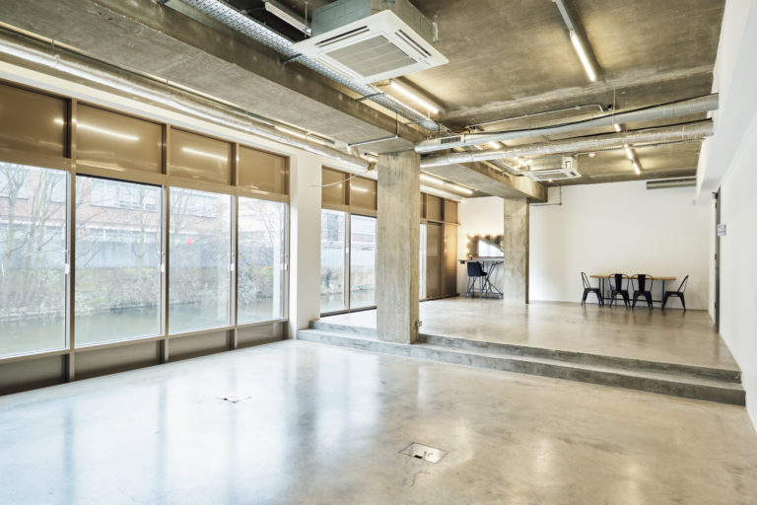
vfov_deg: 61.9
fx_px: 421
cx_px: 378
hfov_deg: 84.0
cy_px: 252
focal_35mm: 20
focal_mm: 13.2
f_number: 10
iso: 80
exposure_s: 1/2
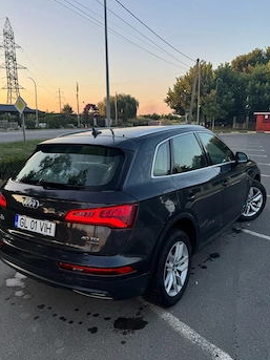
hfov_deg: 49.7
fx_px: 291
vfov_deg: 63.4
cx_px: 129
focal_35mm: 28
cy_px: 187
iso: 80
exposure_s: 1/350
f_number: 1.78
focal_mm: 6.76
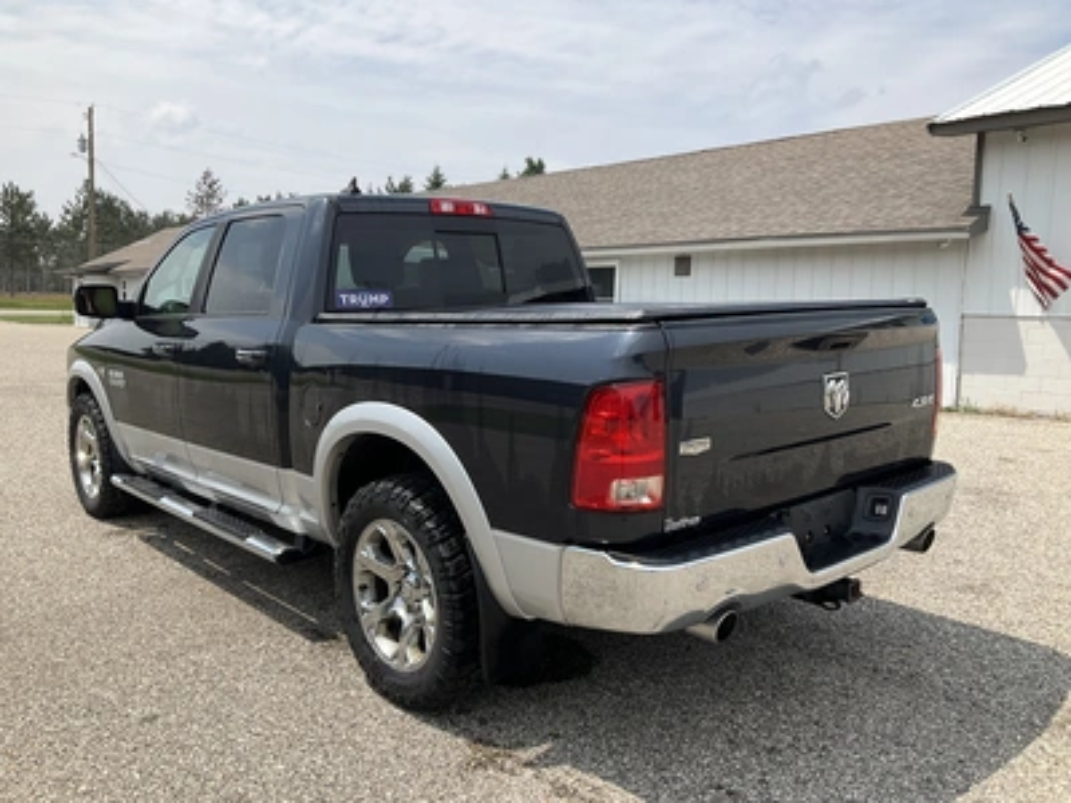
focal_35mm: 29
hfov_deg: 61.7
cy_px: 402
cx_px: 536
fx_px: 897
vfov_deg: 48.2
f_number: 1.8
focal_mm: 3
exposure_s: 1/2141
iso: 25
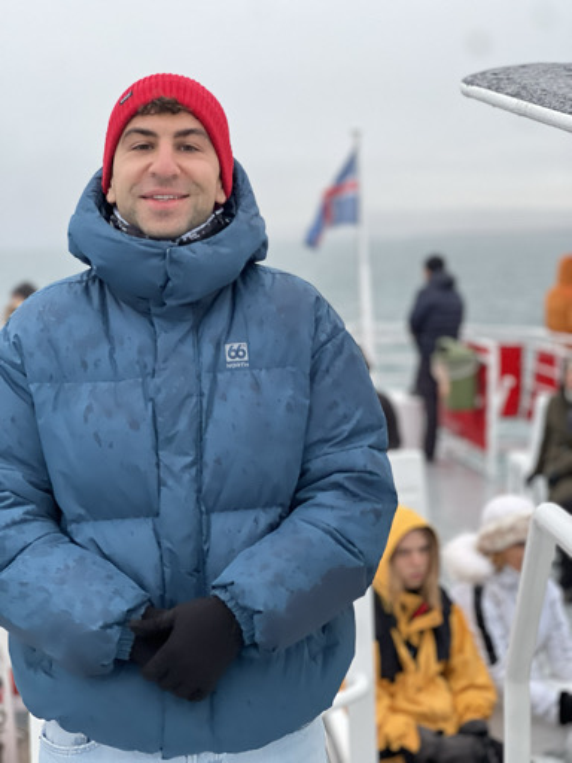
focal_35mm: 77
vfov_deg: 25.3
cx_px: 286
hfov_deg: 19.1
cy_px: 382
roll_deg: +2.1
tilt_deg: -1.8
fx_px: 1696
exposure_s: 1/77
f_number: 2.8
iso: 250
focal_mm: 9
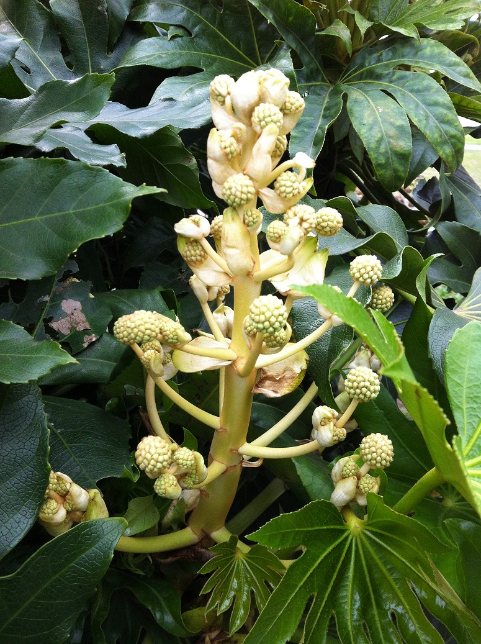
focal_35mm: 35
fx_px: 650
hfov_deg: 40.6
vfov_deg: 52.7
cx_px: 240
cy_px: 322
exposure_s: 1/146
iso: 80
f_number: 2.8
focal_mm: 3.85
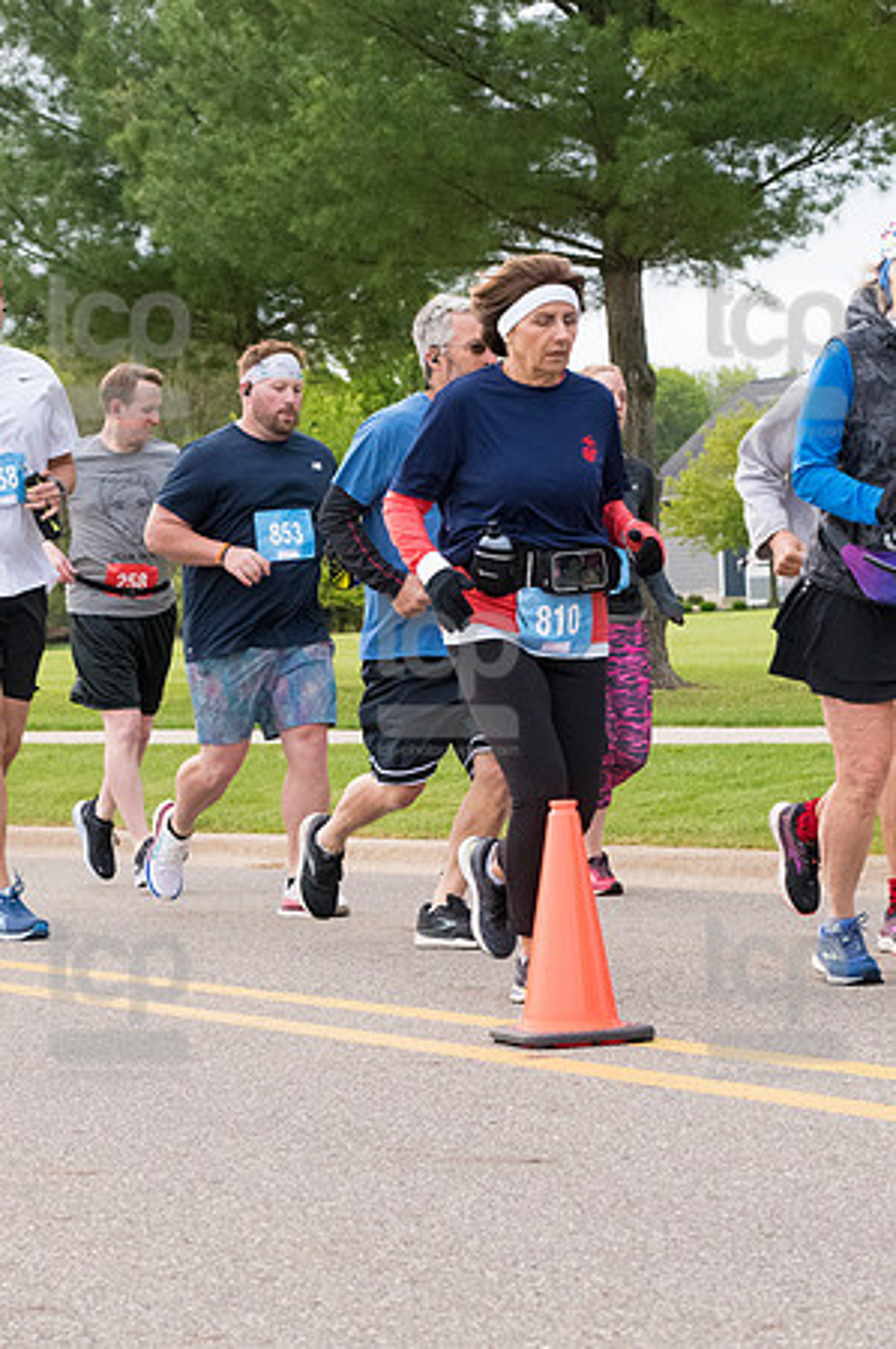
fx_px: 3929
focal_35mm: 105
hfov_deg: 13.0
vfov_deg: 19.5
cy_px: 674
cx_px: 448
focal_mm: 70
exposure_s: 1/1600
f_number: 7.1
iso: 4000
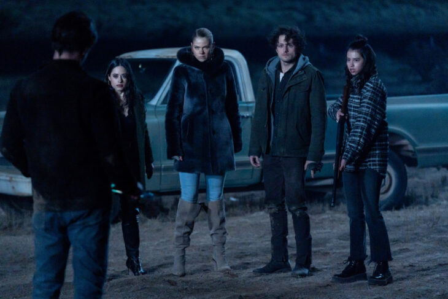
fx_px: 2116
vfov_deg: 8.1
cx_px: 224
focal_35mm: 170
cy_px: 150
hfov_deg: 12.1
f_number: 4
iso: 6400
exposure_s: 1/250
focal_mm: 170
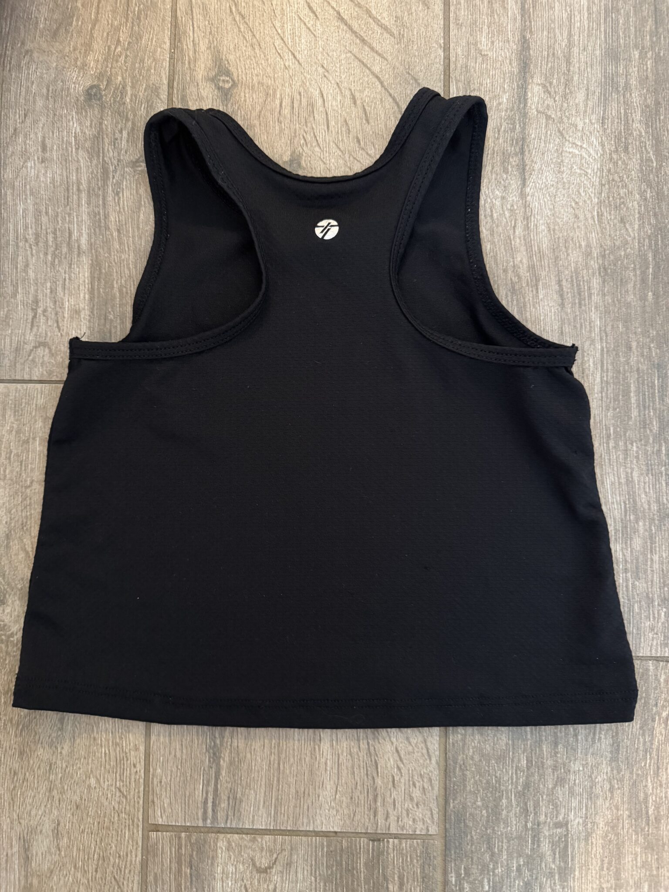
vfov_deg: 71.6
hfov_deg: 56.8
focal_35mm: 24
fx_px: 618
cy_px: 446
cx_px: 334
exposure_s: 1/30
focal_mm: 6.76
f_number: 1.78
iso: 1000
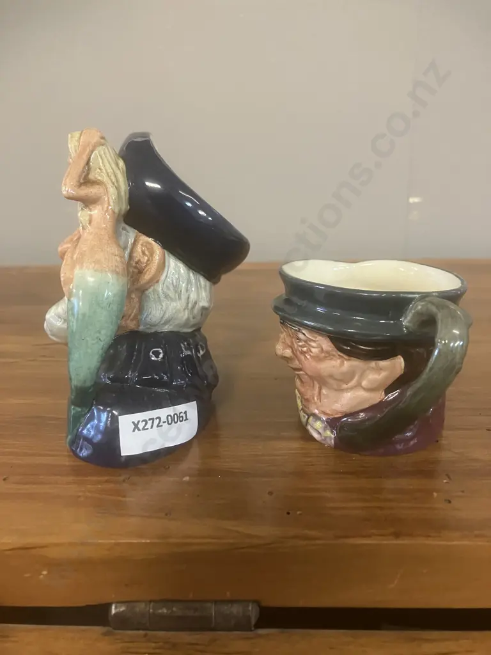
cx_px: 246
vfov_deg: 63.4
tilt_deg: -16.9
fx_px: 530
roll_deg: +1.2
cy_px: 328
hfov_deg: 49.7
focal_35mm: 28
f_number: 1.8
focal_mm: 3.99
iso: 250
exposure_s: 1/33
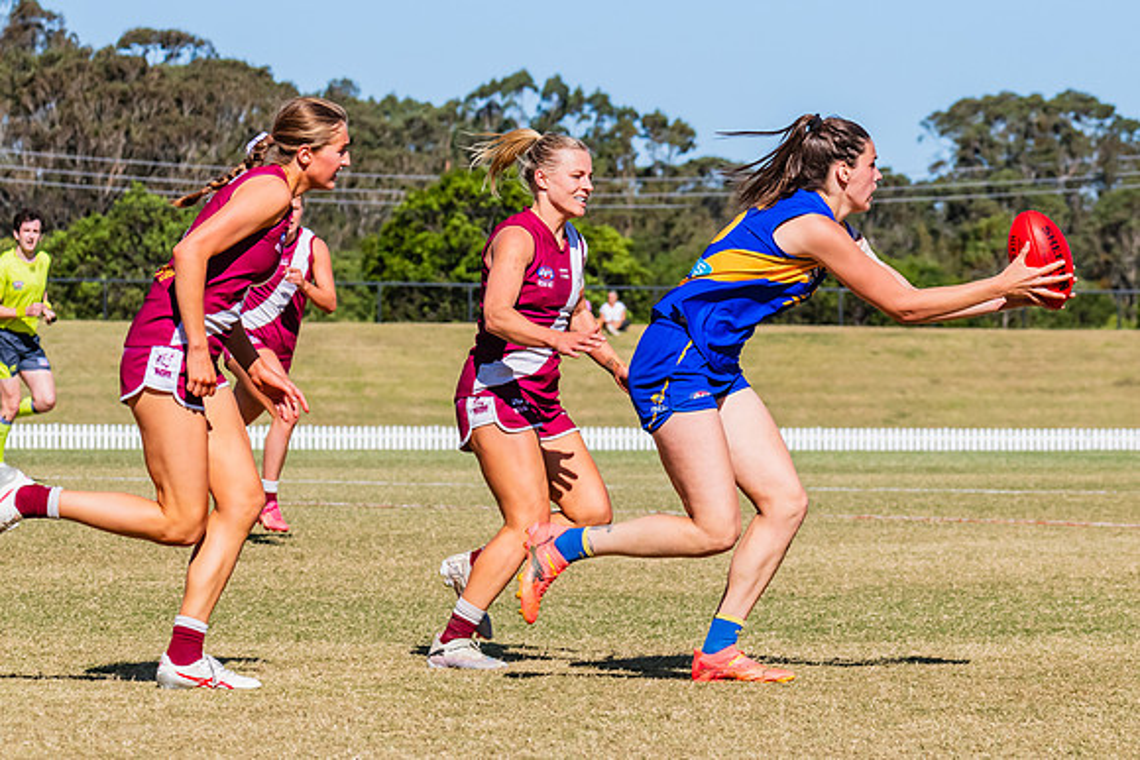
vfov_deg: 5.4
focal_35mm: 257
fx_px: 8124
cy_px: 264
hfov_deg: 8.0
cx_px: 854
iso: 800
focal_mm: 170
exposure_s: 1/1600
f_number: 13
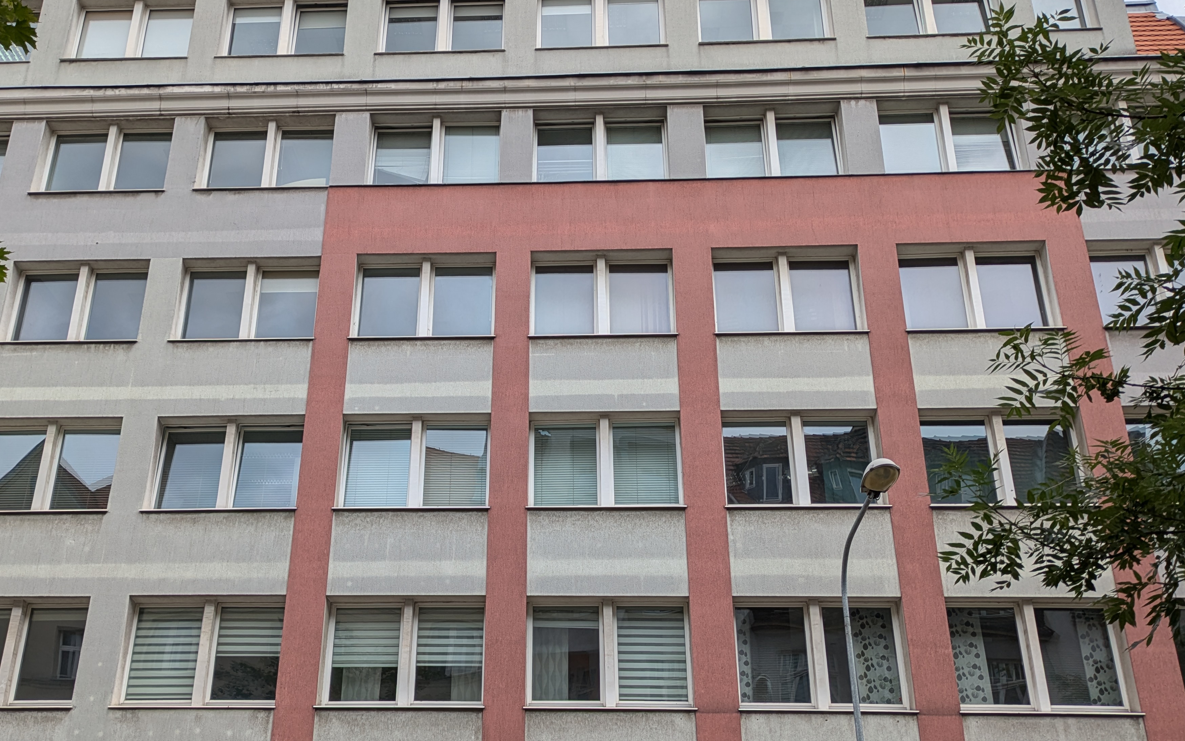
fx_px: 1130
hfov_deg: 55.1
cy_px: 438
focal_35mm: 35
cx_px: 501
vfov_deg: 36.2
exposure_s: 1/1776
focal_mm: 5.43
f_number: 1.89
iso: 42
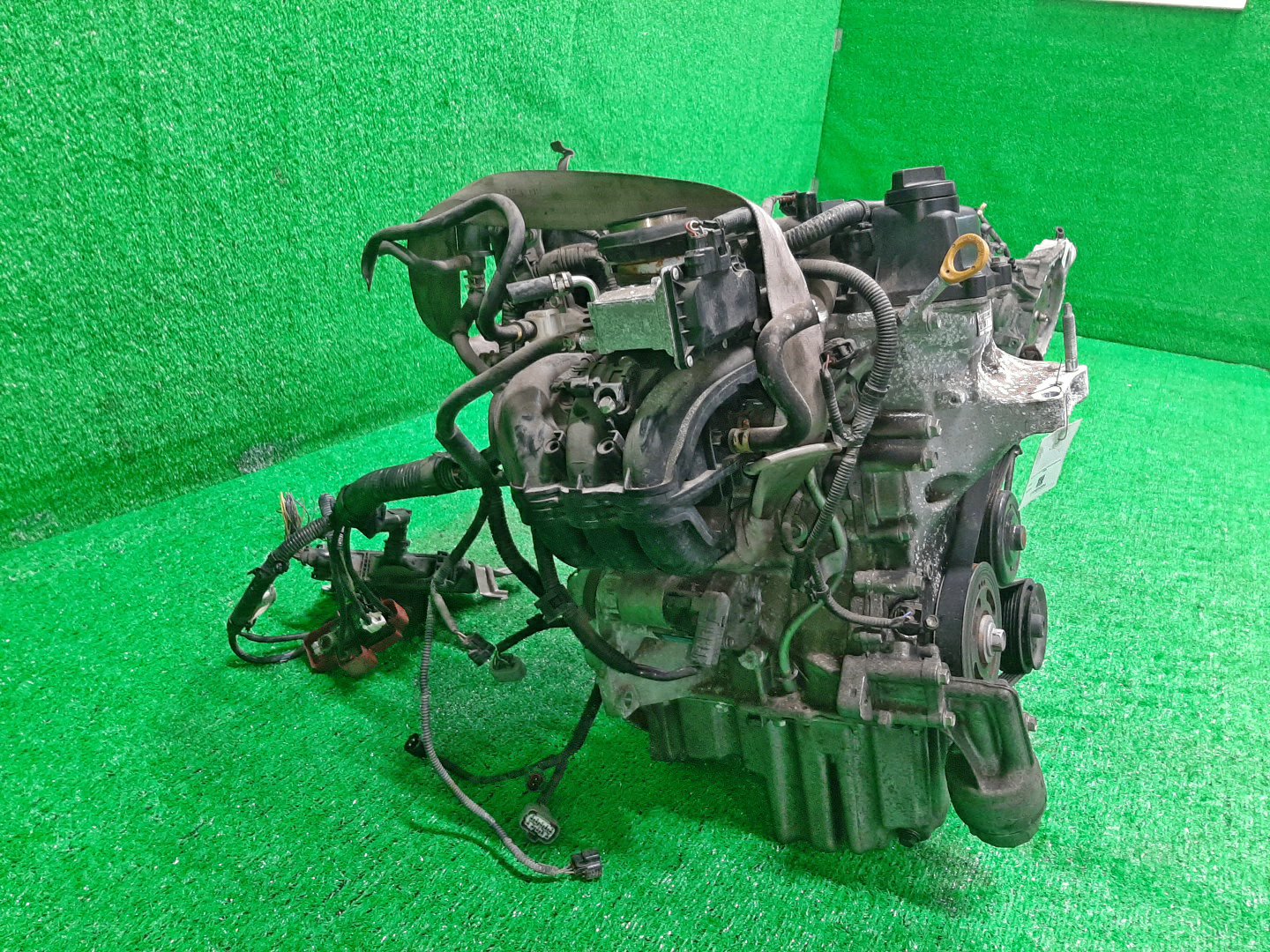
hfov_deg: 67.3
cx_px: 635
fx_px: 954
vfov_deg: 53.1
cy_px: 476
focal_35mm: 26
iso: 232
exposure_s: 1/50
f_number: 1.7
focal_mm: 3.93
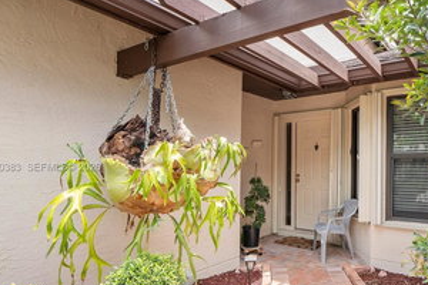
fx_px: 285
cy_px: 168
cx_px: 310
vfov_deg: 52.8
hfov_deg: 69.9
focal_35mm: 24
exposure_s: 1/250
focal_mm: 10
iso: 500
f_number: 8
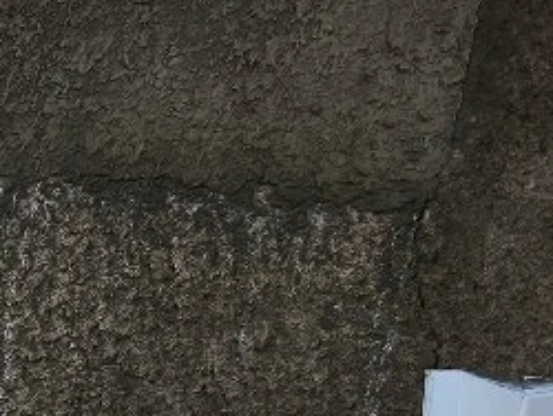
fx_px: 1471
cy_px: 664
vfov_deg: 14.7
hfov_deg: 18.6
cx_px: -299
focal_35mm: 92
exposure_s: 1/1429
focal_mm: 5.35
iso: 80
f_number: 1.7
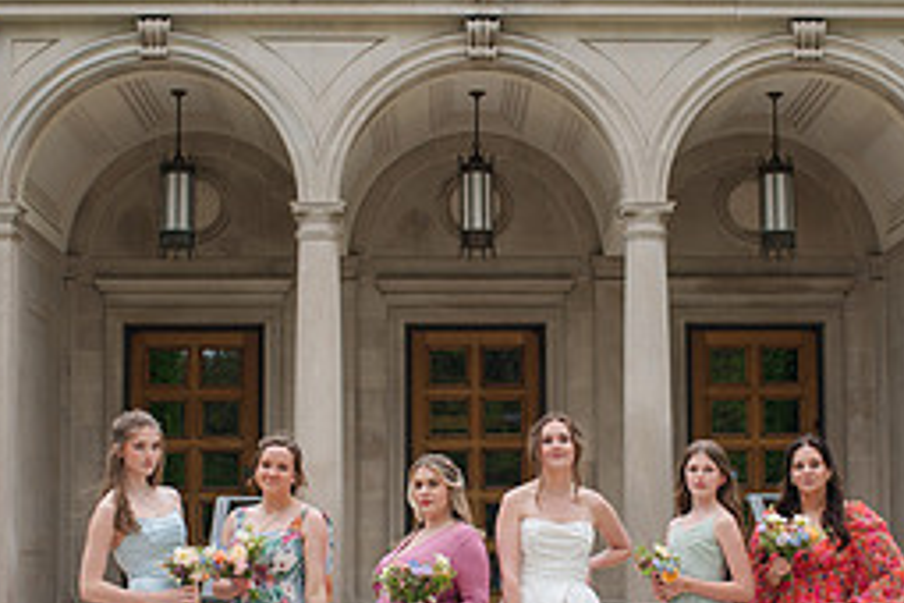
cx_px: 493
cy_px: 408
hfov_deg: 25.1
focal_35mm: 81
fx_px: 2034
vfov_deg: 16.8
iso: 180
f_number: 3.2
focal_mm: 35
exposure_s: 1/320
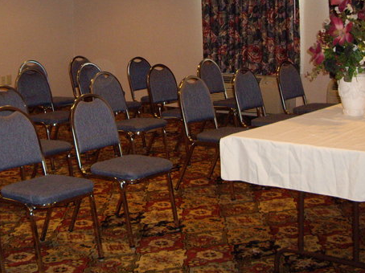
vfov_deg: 21.6
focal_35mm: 67
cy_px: 46
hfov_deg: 28.7
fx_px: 706
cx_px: 111
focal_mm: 7.9
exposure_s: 1/40
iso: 400
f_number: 2.8
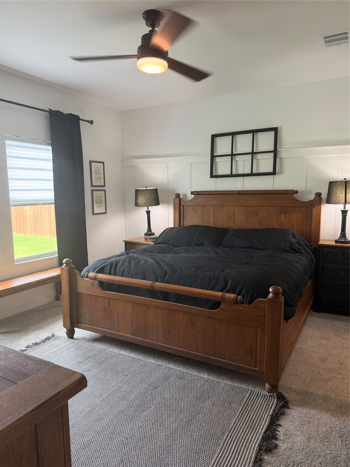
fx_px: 324
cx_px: 175
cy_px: 234
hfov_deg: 56.8
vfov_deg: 71.6
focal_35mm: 24
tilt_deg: -8.1
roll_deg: -0.6
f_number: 1.78
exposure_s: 1/60
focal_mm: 6.76
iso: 160
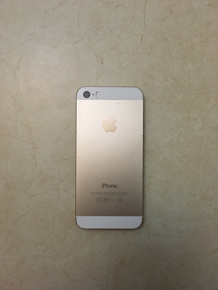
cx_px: 109
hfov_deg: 48.2
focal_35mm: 29
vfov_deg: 61.7
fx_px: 244
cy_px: 145
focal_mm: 4.15
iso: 200
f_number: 2.2
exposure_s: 1/25
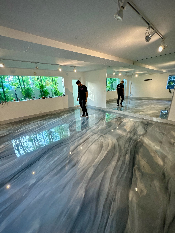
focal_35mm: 14
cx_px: 88
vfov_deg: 102.1
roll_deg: +2.4
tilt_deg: -19.2
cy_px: 116
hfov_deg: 85.7
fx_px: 94
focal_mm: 2.22
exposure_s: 1/120
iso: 200
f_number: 2.2
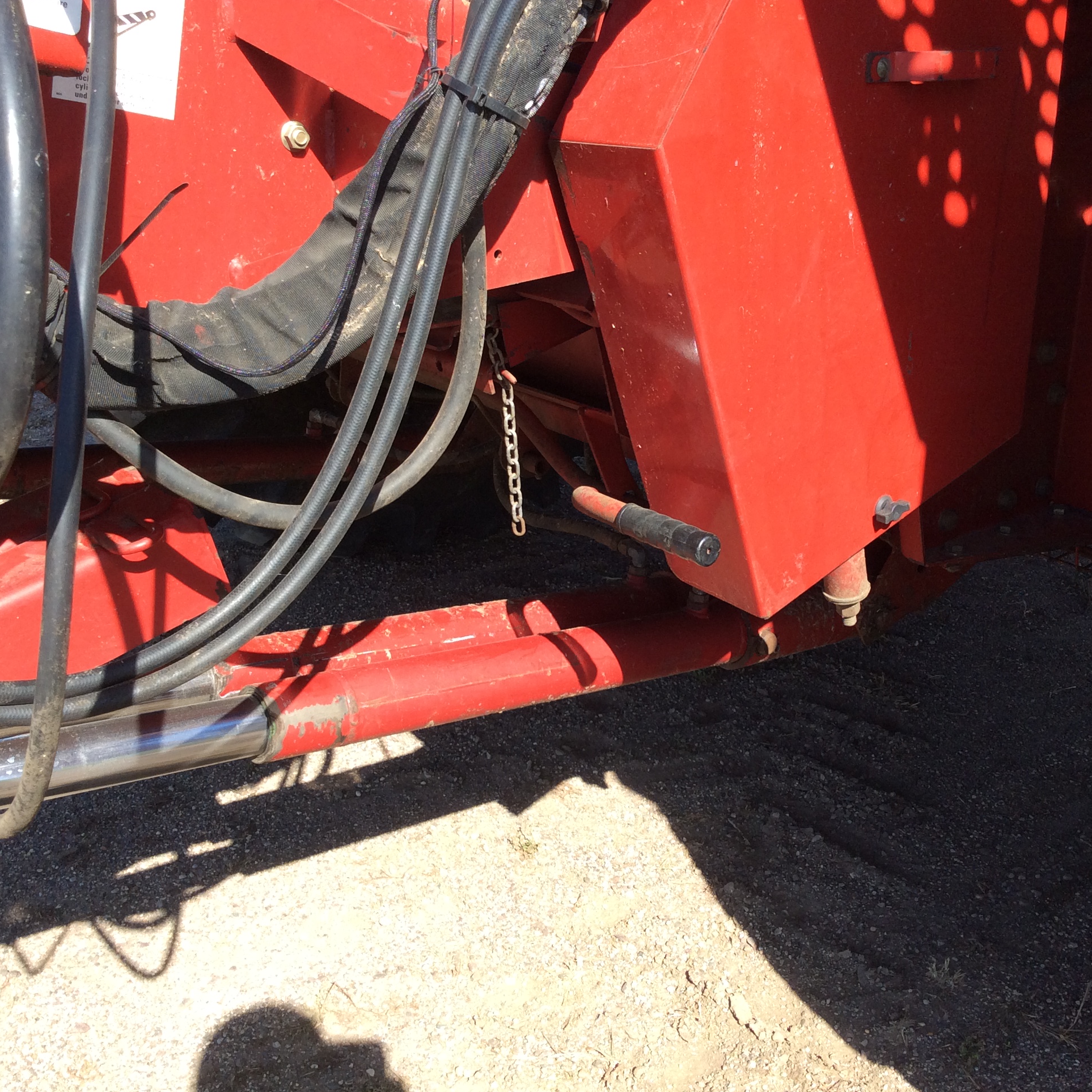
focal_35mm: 38
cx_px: 602
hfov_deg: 43.8
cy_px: 547
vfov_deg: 43.9
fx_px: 1356
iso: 32
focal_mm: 3.3
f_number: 2.4
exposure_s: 1/489
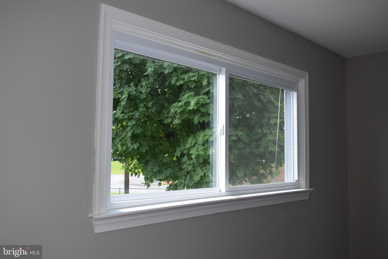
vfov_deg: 36.9
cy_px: 130
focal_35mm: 36
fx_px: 388
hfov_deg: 53.1
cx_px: 194
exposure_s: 1/125
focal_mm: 24
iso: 360
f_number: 5.6
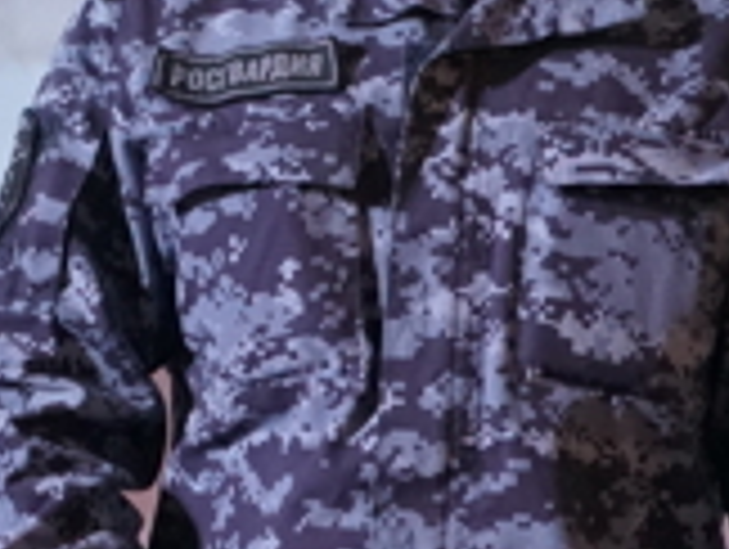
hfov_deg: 3.2
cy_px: 220
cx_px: -58
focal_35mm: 620
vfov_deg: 2.4
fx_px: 13081
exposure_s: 1/100
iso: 3200
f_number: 5.6
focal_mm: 93
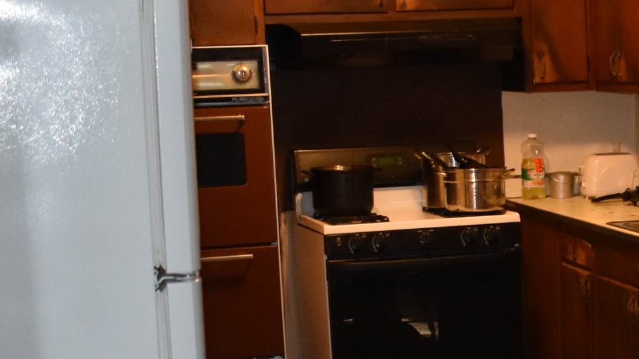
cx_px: 683
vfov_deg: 13.3
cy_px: 321
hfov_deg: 22.5
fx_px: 1525
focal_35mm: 90
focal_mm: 18
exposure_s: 1/100
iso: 1600
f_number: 3.5
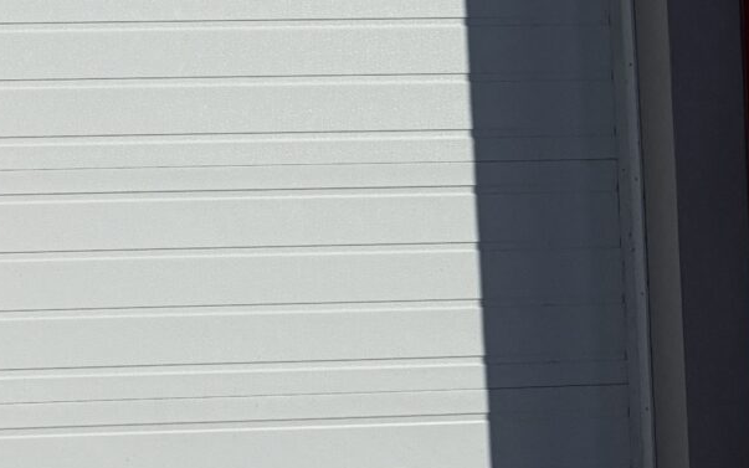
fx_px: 2205
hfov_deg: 17.8
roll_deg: -1.6
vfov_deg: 11.9
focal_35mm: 108
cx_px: -275
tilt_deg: +4.3
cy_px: -99
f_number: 1.78
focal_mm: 6.76
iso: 100
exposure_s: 1/32258
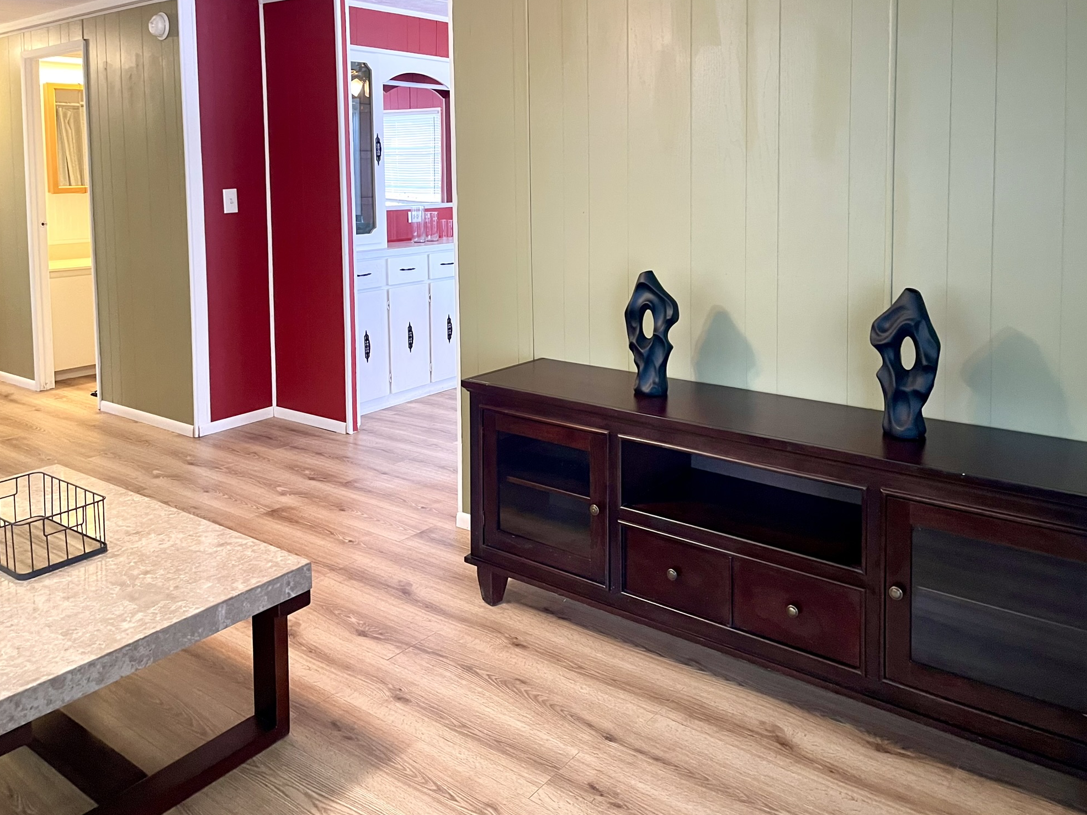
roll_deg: +0.8
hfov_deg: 67.3
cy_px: 398
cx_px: 532
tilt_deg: -11.0
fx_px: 816
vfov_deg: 53.1
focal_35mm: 26
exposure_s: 1/60
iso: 400
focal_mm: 5.1
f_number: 1.6
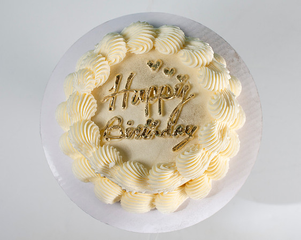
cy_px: 113
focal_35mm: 79
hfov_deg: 24.2
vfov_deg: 19.4
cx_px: 147
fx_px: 703
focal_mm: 50
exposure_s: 1/200
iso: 200
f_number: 6.3
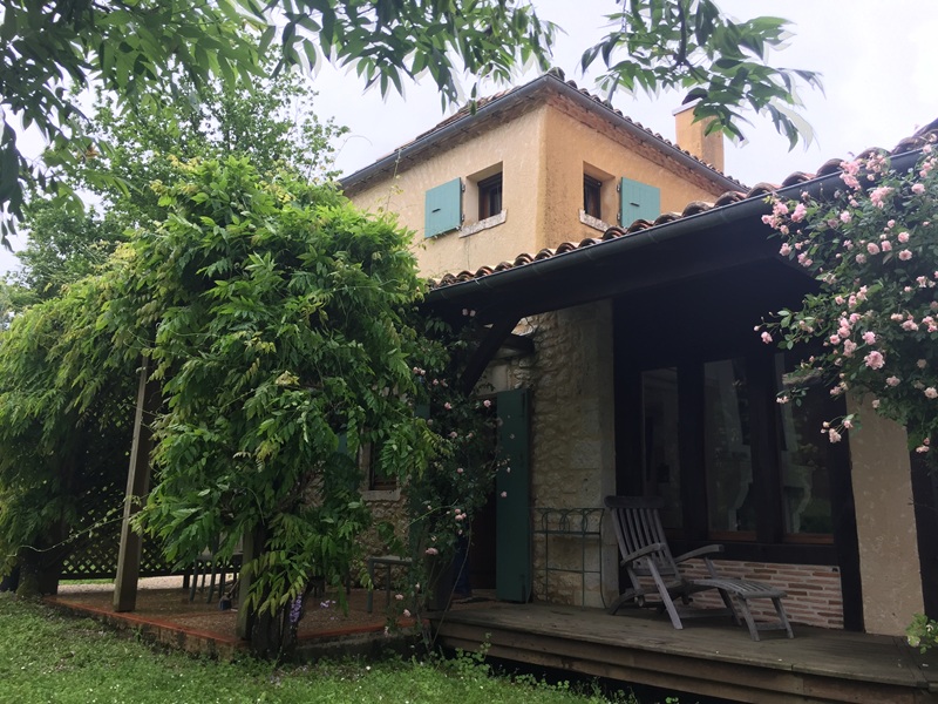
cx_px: 469
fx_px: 786
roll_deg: -1.9
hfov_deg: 61.7
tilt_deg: +14.3
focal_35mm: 29
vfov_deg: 48.2
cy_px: 352
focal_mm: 4.15
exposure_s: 1/302
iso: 32
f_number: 2.2
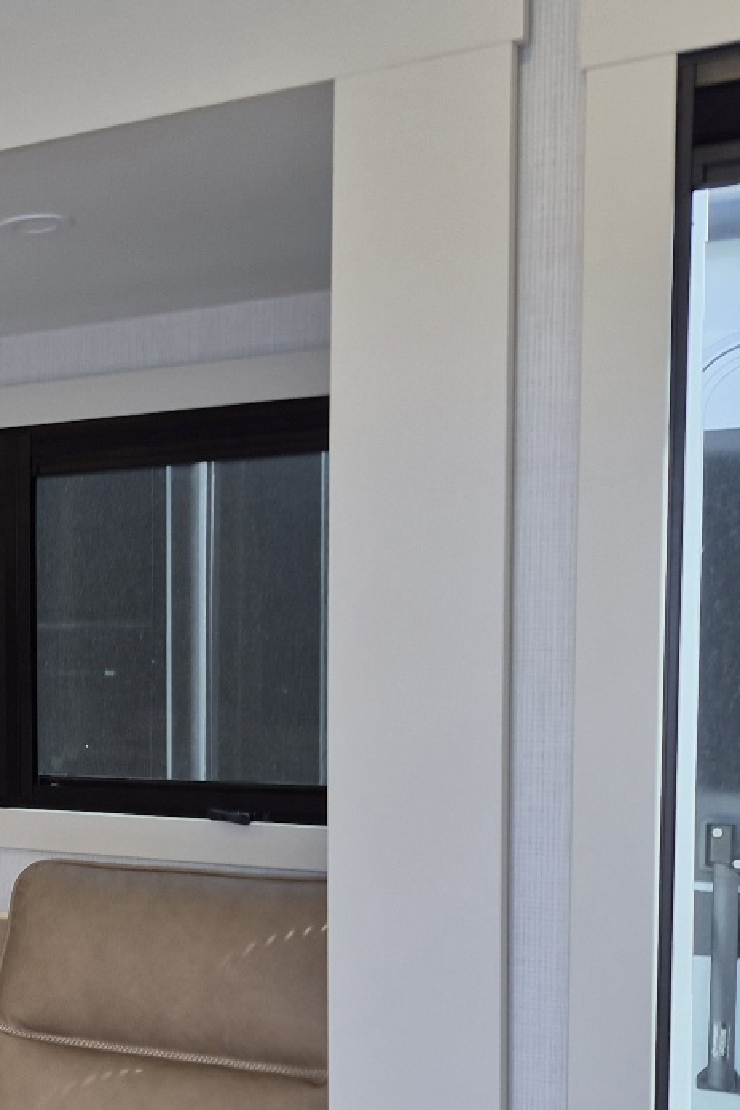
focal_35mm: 55
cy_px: 770
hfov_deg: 21.0
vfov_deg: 35.8
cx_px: -352
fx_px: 1696
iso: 25
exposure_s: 1/50
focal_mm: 5.4
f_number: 1.8
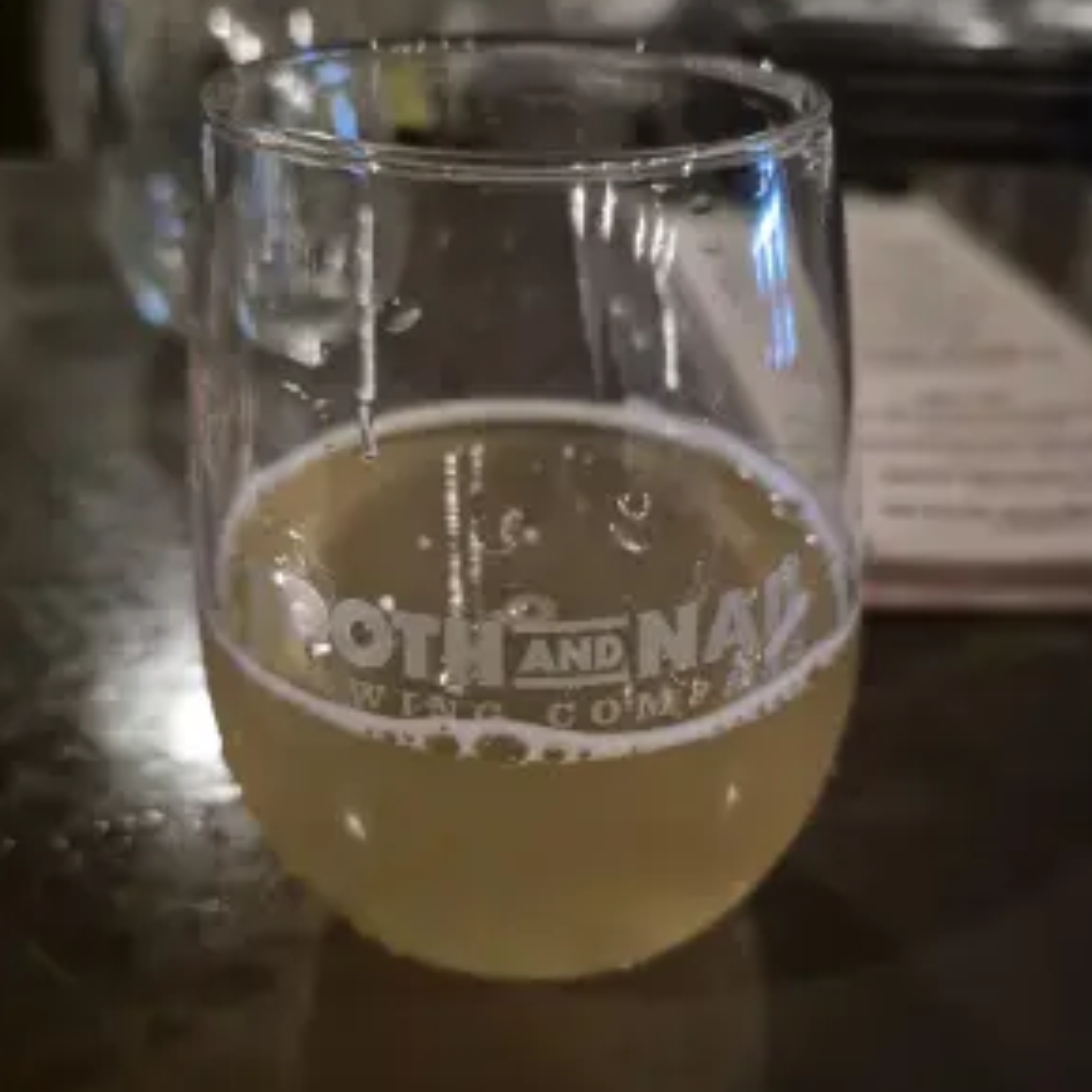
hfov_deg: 57.3
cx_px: 538
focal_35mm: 28
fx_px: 999
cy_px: 640
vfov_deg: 57.0
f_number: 1.8
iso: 1600
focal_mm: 5.4
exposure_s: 1/30
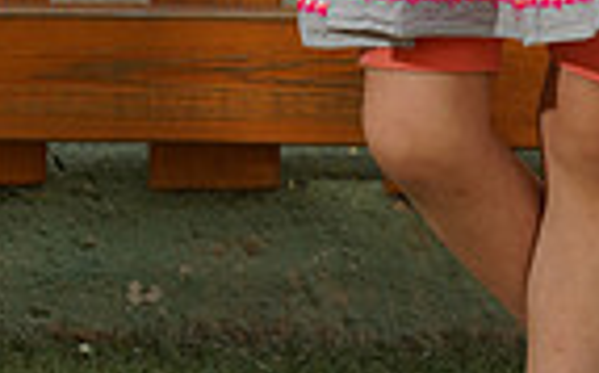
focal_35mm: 510
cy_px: -482
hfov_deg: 4.1
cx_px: 488
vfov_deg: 2.6
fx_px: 8316
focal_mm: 123
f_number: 9
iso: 200
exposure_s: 1/160
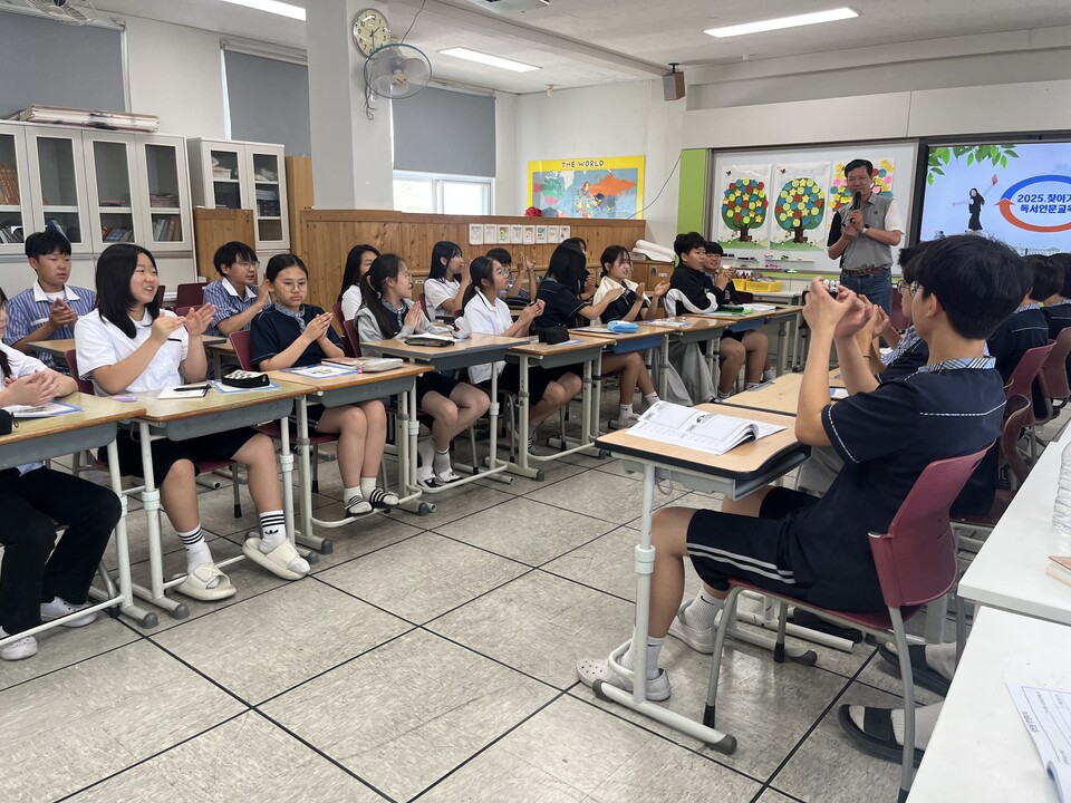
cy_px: 402
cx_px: 536
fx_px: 804
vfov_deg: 53.1
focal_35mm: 26
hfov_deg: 67.3
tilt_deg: -10.7
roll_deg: -0.9
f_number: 1.6
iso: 80
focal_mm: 5.1
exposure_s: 1/120
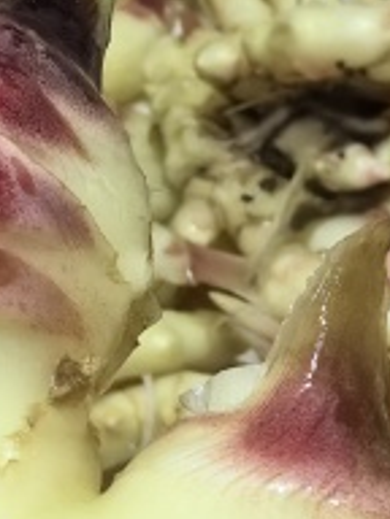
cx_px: 192
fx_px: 2253
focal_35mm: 150
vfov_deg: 13.1
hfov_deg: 9.9
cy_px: 431
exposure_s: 1/100
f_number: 4
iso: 640
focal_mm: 5.75
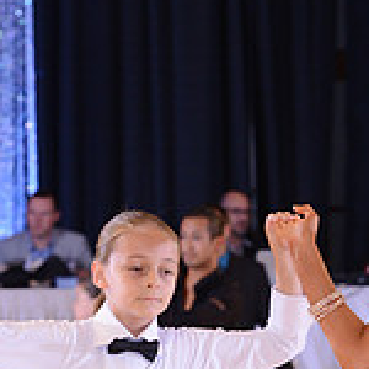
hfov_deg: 4.4
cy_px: 522
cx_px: 358
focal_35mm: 401
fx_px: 4836
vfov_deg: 4.3
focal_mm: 122
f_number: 5.6
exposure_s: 1/250
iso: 1250
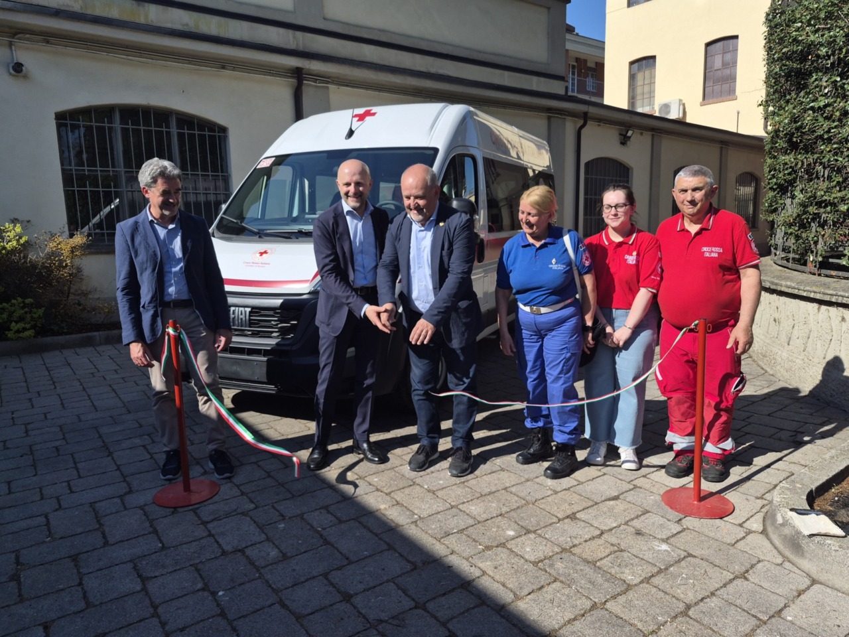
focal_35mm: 23
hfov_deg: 73.9
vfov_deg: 58.9
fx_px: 564
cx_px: 424
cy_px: 318
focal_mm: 5.4
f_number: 1.8
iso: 80
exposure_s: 1/5696
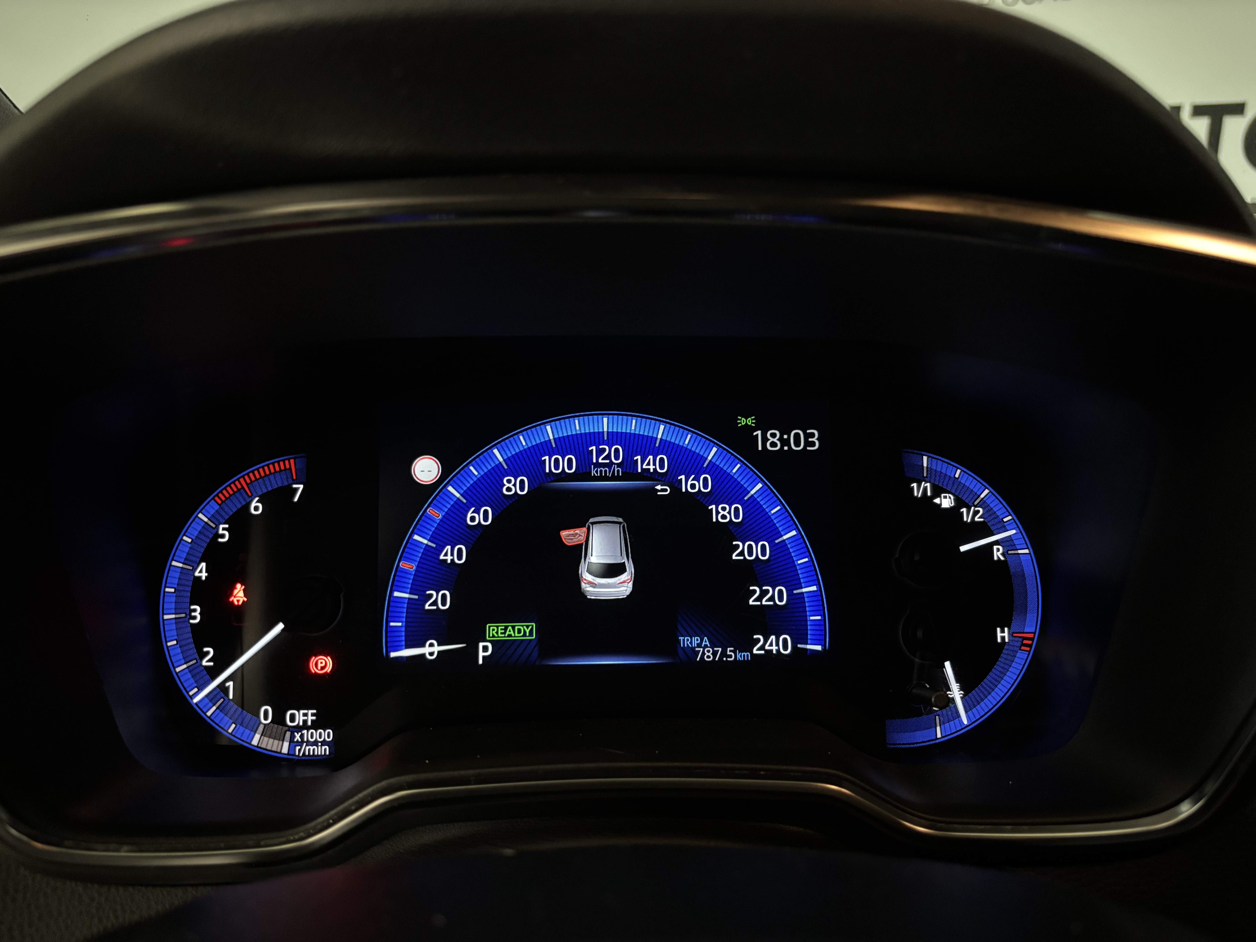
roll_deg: -0.2
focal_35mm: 26
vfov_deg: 53.1
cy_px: 471
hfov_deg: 67.3
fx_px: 943
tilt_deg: -15.7
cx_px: 628
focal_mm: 5.96
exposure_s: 1/25
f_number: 1.6
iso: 640
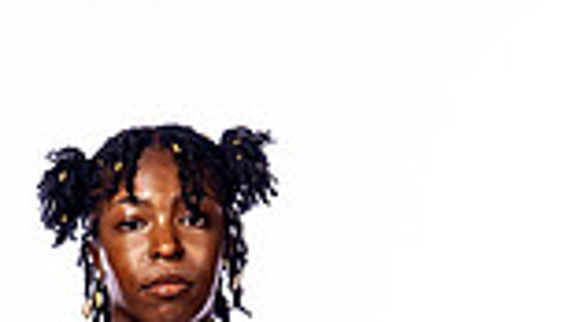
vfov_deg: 5.2
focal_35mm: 224
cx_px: -13
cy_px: 882
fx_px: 3408
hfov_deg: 9.6
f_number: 8
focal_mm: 45
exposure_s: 1/250
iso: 250
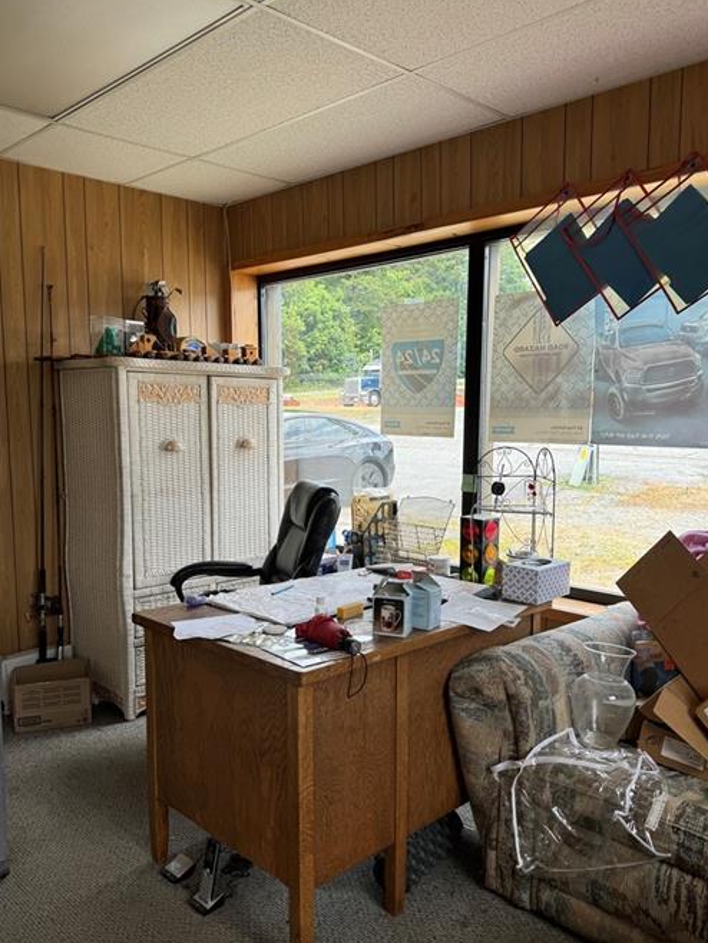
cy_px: 510
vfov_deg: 63.3
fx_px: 763
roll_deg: +0.3
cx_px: 344
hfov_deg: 49.8
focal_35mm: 28
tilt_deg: -7.1
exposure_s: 1/147
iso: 64
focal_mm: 6.76
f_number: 1.78
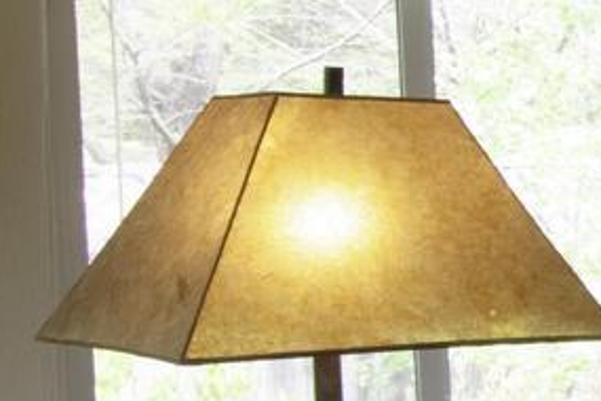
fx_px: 1886
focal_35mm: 113
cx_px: 1590
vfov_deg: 12.1
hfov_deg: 12.5
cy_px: 236
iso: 1100
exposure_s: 1/400
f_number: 8
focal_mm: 14
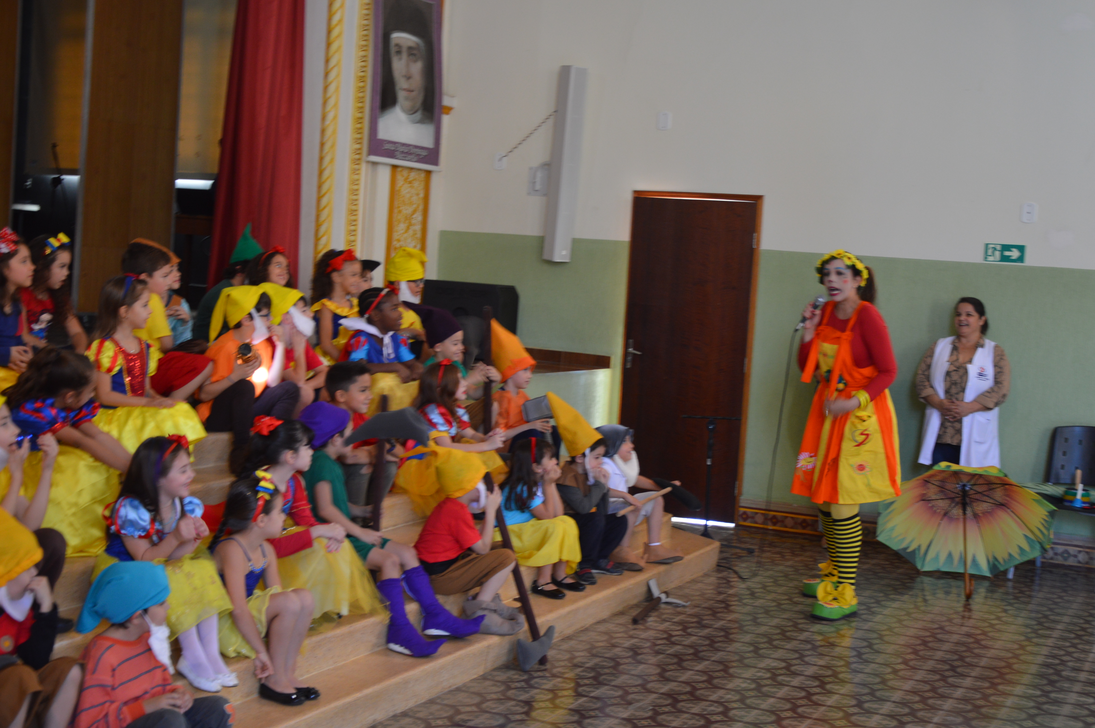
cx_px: 548
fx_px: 1459
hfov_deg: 41.1
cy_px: 364
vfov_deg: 28.0
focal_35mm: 48
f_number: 4.2
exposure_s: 1/25
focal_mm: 32
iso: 400
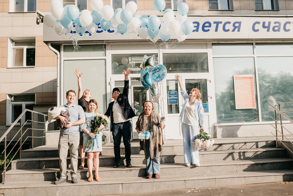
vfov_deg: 37.9
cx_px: 146
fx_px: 285
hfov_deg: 54.4
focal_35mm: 35
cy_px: 98
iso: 125
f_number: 4
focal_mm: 35
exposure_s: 1/800
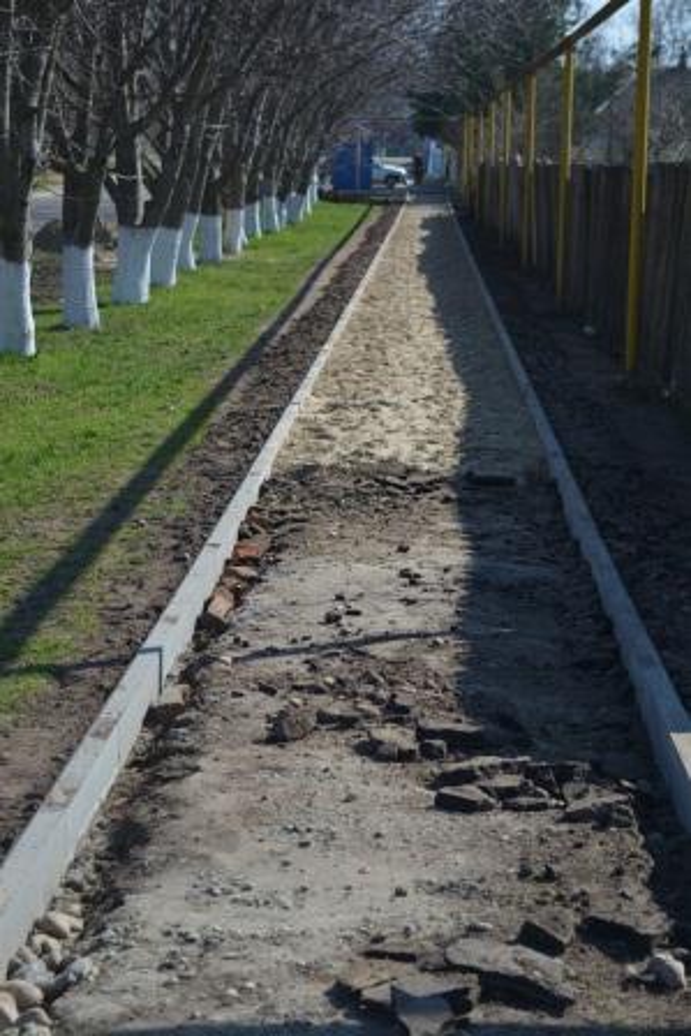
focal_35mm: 82
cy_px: 518
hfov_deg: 16.6
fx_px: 2373
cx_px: 346
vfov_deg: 24.6
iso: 110
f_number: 5.6
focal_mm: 55
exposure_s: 1/500
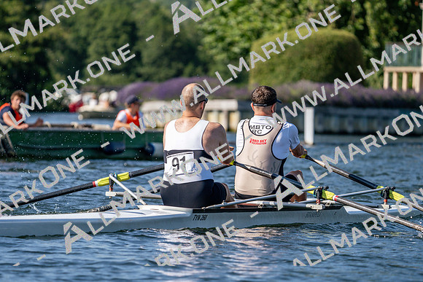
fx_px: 3255
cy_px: 141
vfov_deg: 5.0
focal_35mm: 277
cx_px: 212
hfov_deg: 7.4
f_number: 5.6
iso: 250
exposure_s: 1/1600
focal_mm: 277
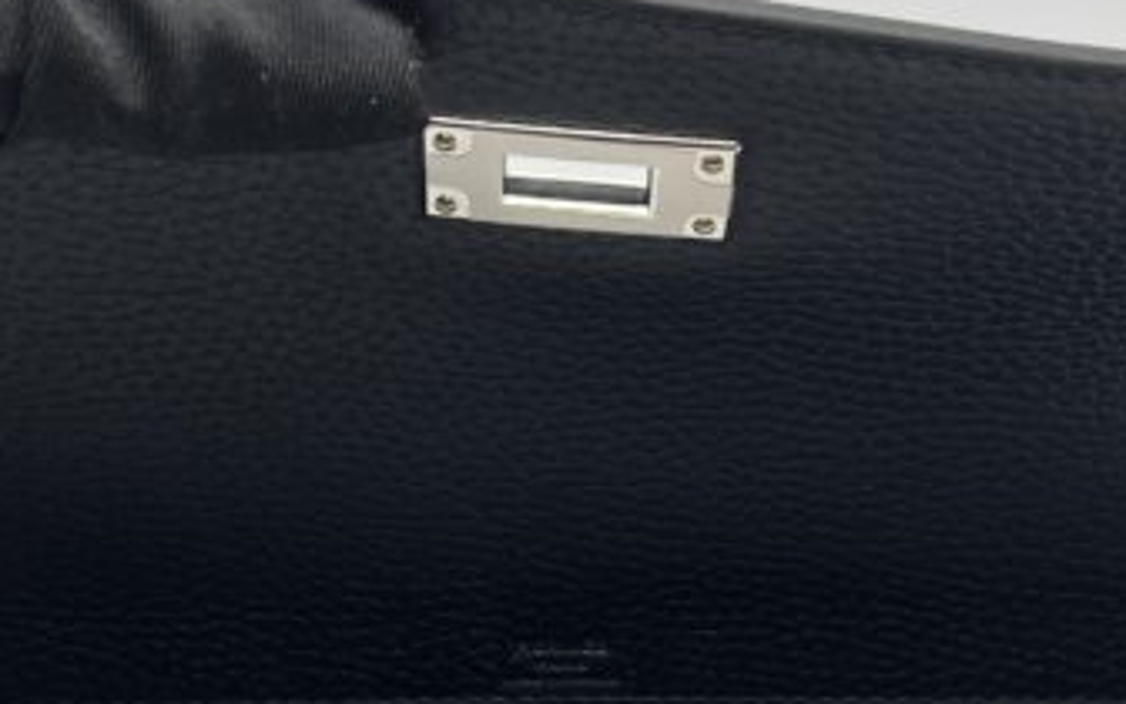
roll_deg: -1.4
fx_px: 2578
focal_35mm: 84
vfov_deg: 15.3
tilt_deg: -39.3
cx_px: 556
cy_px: 701
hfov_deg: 24.6
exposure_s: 1/132
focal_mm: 5.7
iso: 32
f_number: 1.5
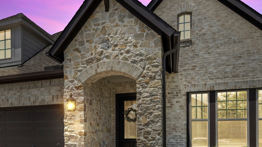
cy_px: 122
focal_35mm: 27
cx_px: 109
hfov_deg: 69.4
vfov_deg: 40.7
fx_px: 188
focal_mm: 14
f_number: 8
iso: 100
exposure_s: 1/400
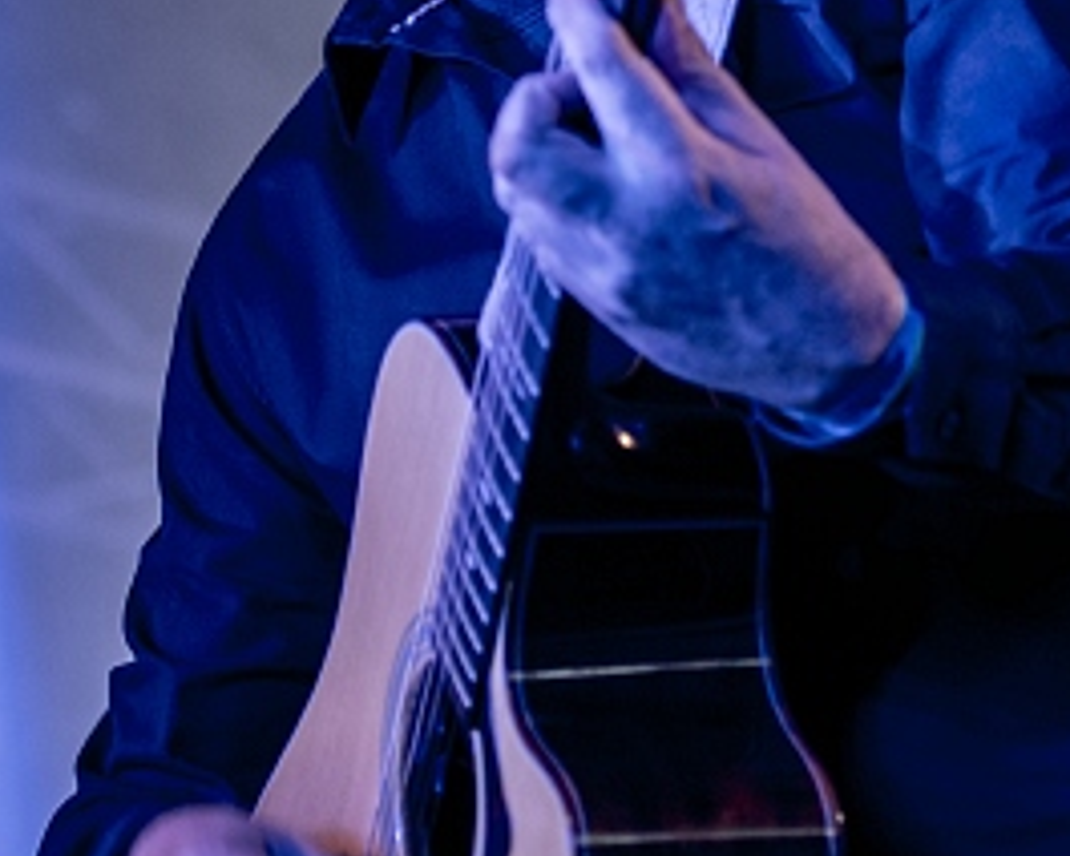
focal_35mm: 268
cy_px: -69
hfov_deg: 7.2
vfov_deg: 5.8
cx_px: 1122
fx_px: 8487
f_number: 2.8
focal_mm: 70
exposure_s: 1/100
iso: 320
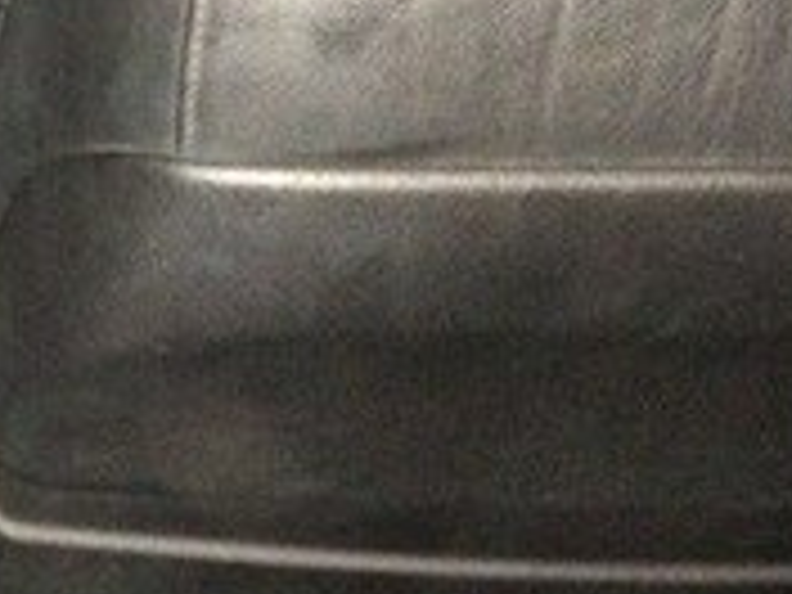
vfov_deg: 13.3
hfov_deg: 16.4
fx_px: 2494
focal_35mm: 109
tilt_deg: -19.5
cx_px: -400
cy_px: -92
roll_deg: -0.7
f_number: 2.2
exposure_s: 1/17
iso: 1250
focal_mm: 4.15
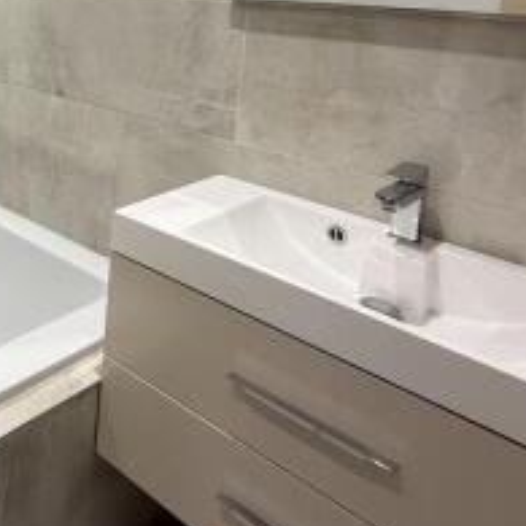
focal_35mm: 37
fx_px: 636
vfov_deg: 40.7
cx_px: -69
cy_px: 31
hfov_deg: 36.9
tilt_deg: -6.1
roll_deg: -1.7
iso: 160
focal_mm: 2.22
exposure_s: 1/100
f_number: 2.2
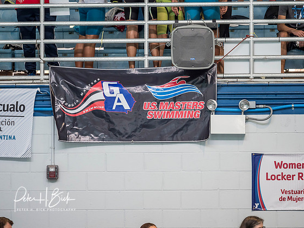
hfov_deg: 6.4
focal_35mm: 311
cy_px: 110
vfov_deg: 4.8
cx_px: 156
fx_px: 2733
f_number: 2.8
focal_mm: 150
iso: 1250
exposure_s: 1/400
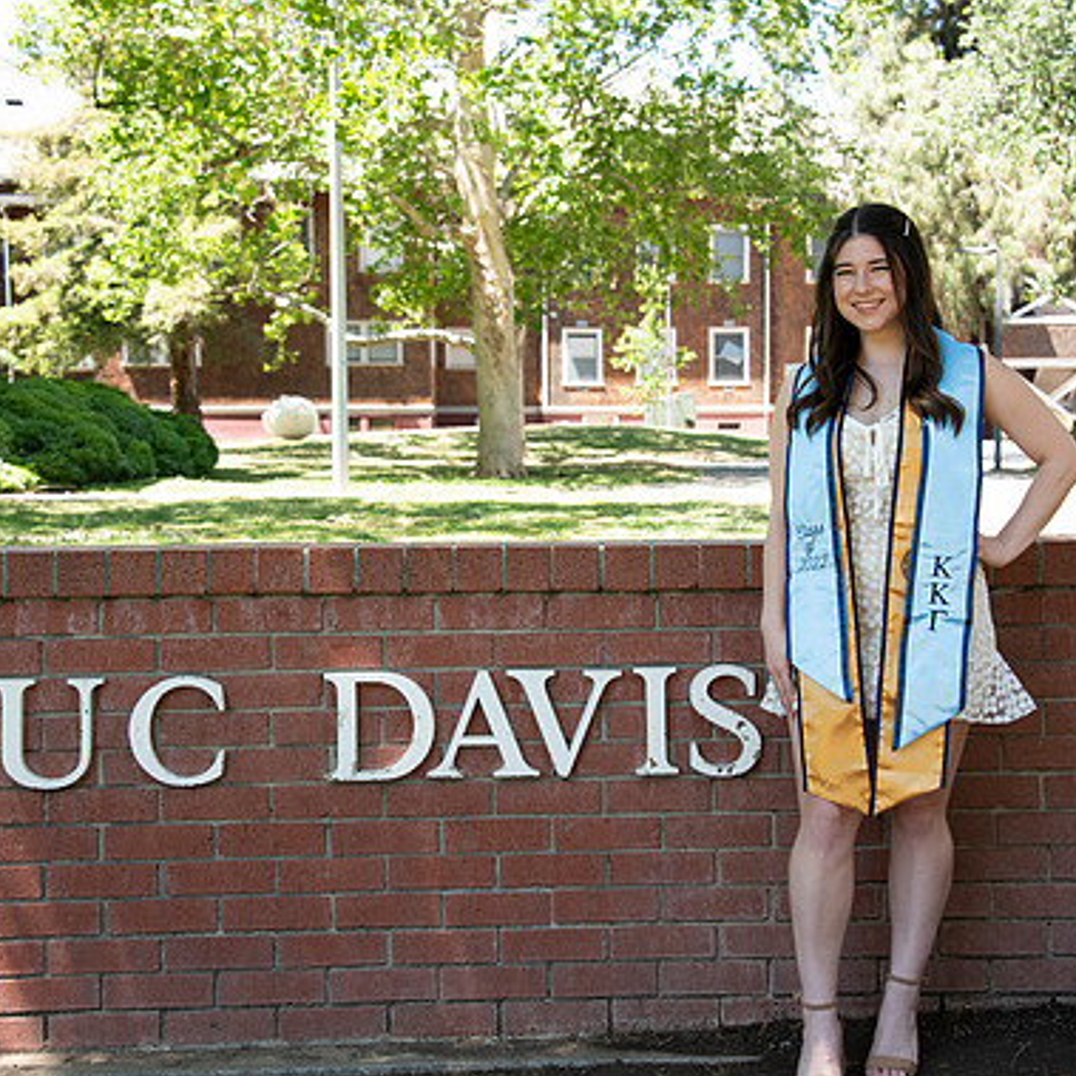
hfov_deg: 26.5
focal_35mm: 65
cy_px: 544
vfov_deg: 26.5
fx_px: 2286
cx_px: 582
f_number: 5.6
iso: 640
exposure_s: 1/320
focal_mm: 50
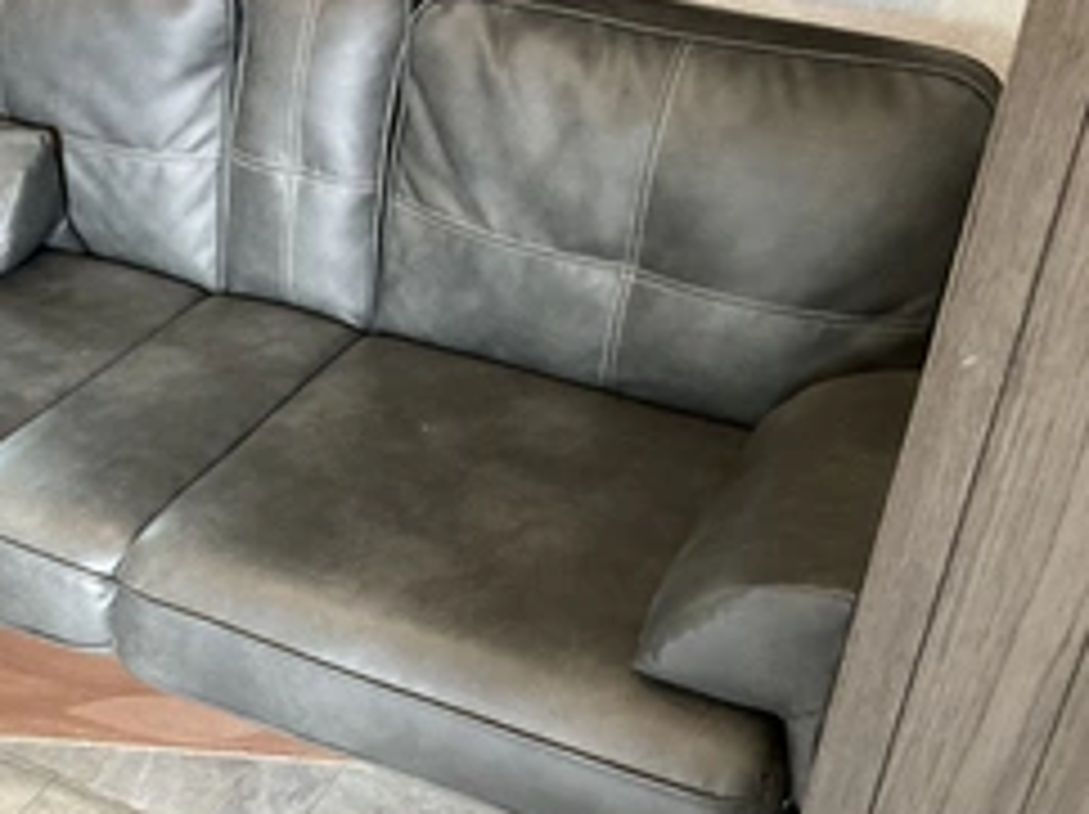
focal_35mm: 48
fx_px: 1509
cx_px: 274
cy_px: 441
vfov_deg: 30.2
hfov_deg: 38.7
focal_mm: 3
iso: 125
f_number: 1.8
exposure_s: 1/60
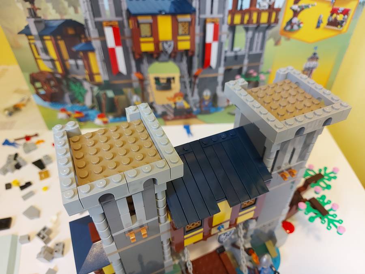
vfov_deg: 56.8
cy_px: 137
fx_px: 253
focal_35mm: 24
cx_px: 182
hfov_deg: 71.6
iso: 200
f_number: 1.8
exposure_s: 1/33
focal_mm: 5.23
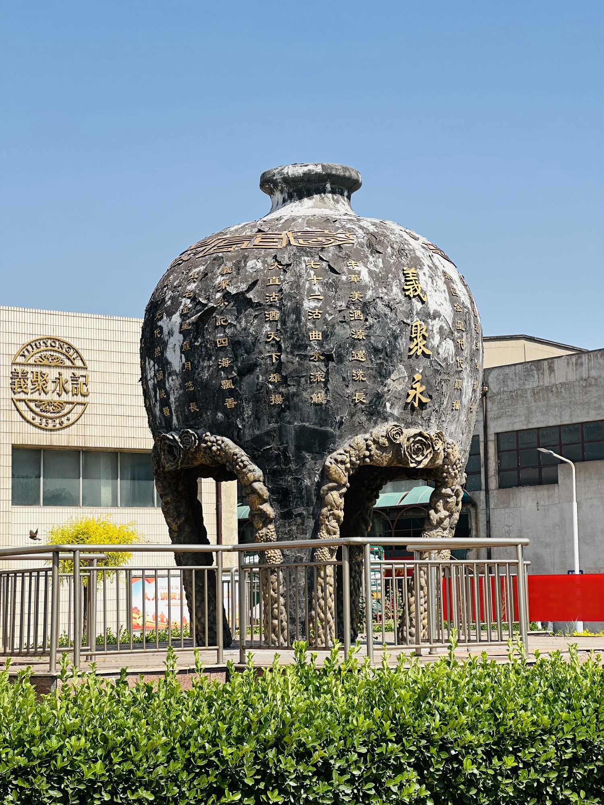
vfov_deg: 25.3
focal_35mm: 77
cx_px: 302
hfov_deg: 19.1
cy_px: 402
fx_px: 1791
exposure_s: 1/637
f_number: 2.8
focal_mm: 9
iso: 32
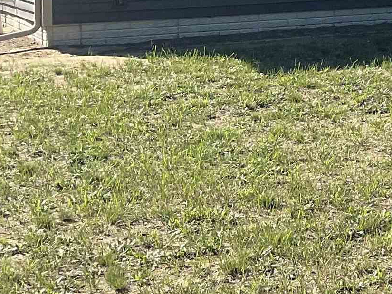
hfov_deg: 15.4
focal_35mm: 108
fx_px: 1223
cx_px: 724
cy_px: -105
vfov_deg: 13.2
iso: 16
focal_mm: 3
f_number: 1.8
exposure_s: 1/1412
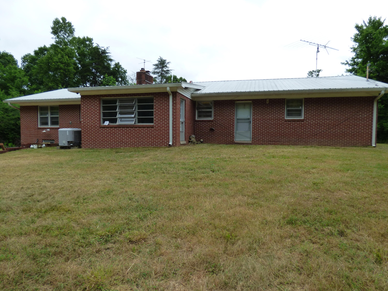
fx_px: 224
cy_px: 146
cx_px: 194
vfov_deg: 66.0
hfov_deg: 81.7
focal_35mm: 20
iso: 160
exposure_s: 1/1300
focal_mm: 3.58
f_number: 2.8
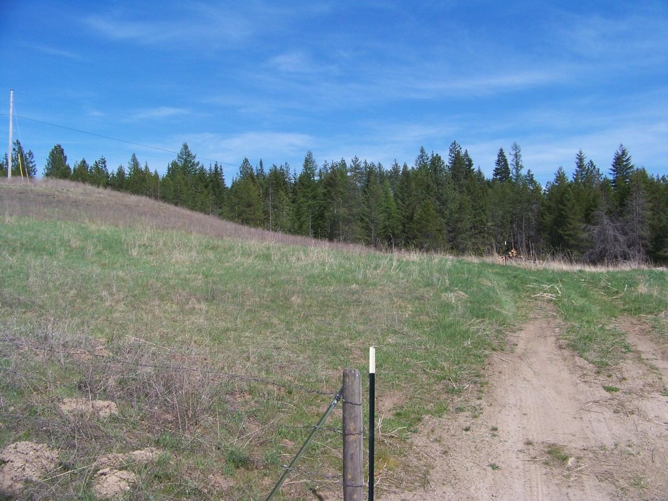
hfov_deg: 51.4
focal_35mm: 36
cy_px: 250
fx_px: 695
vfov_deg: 39.7
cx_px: 334
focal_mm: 5.85
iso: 64
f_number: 4
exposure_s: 1/500
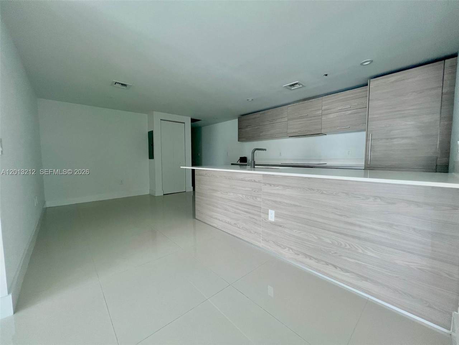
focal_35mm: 13
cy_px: 172
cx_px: 230
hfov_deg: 106.2
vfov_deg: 89.9
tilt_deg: -4.9
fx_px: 172
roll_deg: +0.0
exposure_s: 1/99
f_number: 1.8
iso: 160
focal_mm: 1.57
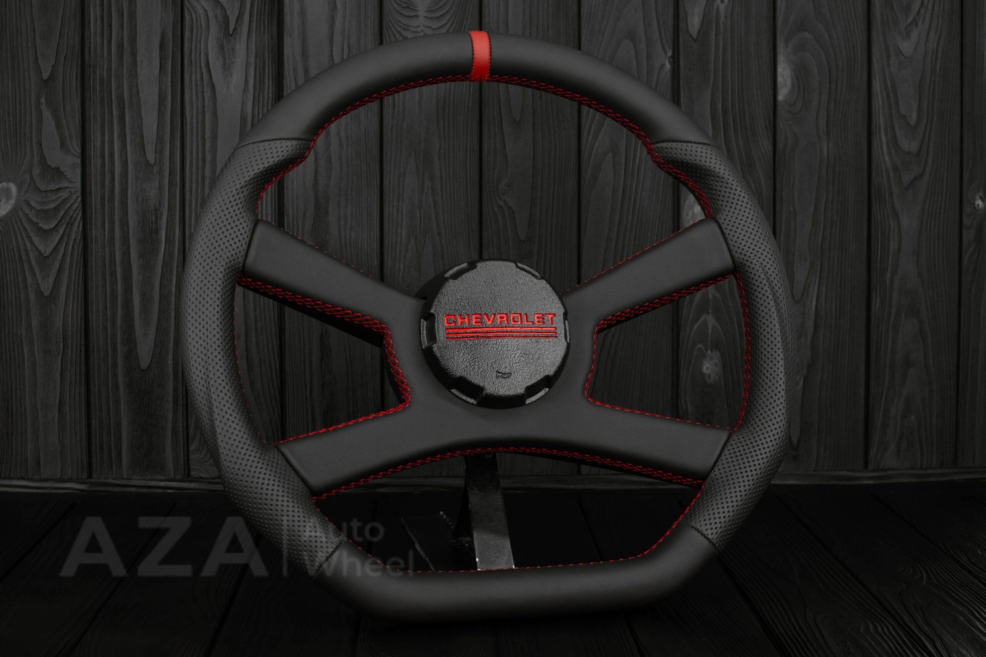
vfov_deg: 25.8
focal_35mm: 52
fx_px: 1438
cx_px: 493
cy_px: 328
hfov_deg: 37.8
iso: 500
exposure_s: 1/125
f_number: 6.3
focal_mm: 35
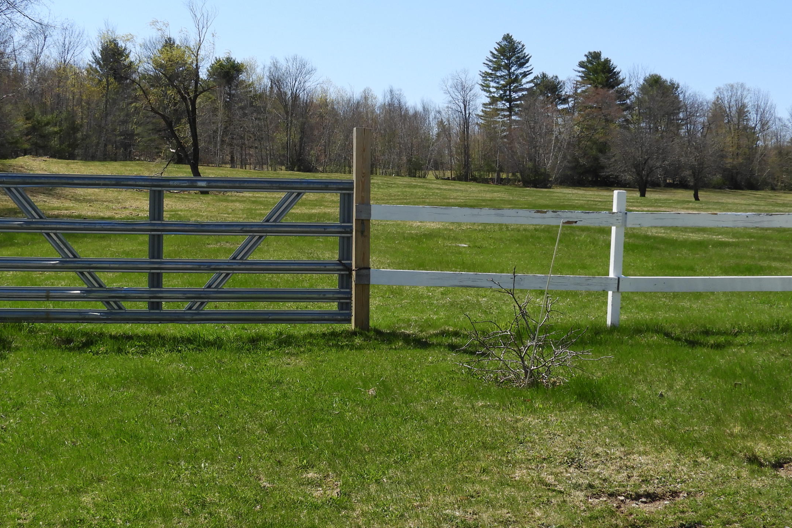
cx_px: 332
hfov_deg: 41.0
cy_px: 250
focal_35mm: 48
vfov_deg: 28.1
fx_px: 1056
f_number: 3.6
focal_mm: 5.9
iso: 100
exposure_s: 1/1000
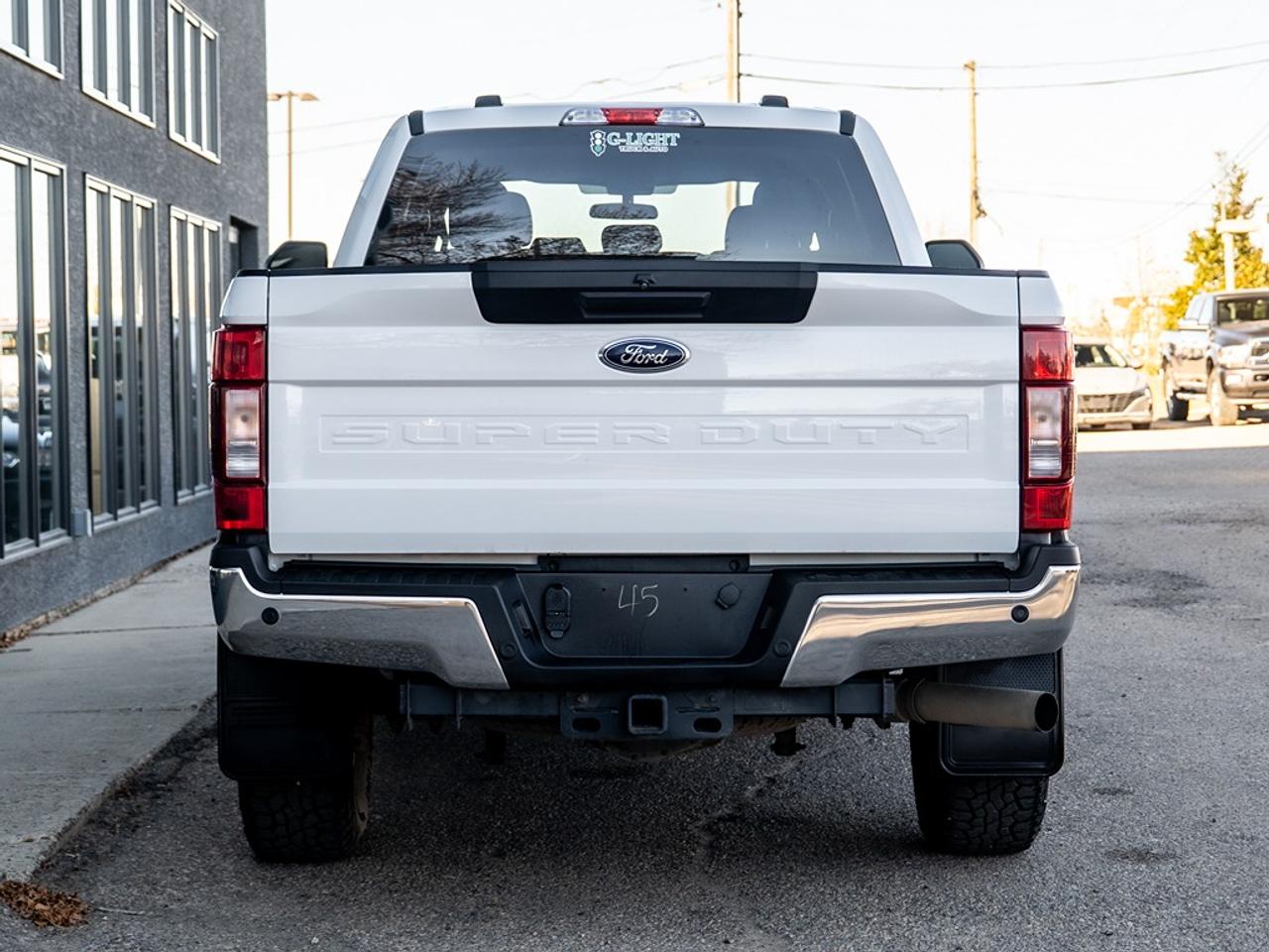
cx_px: 641
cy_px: 344
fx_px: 2929
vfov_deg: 18.4
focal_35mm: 80
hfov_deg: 24.4
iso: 100
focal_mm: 44
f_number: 4
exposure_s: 1/125
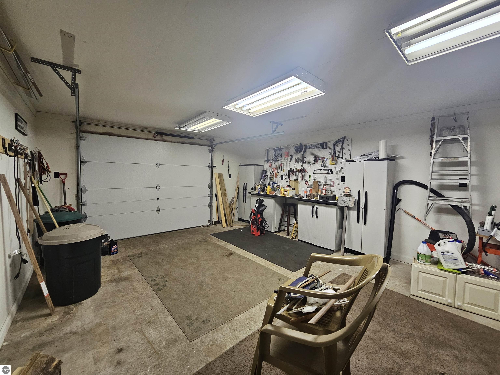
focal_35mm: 13
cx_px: 250
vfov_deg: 89.9
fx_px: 188
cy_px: 188
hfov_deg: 106.2
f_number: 2.2
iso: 250
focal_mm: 2.2
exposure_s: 1/60
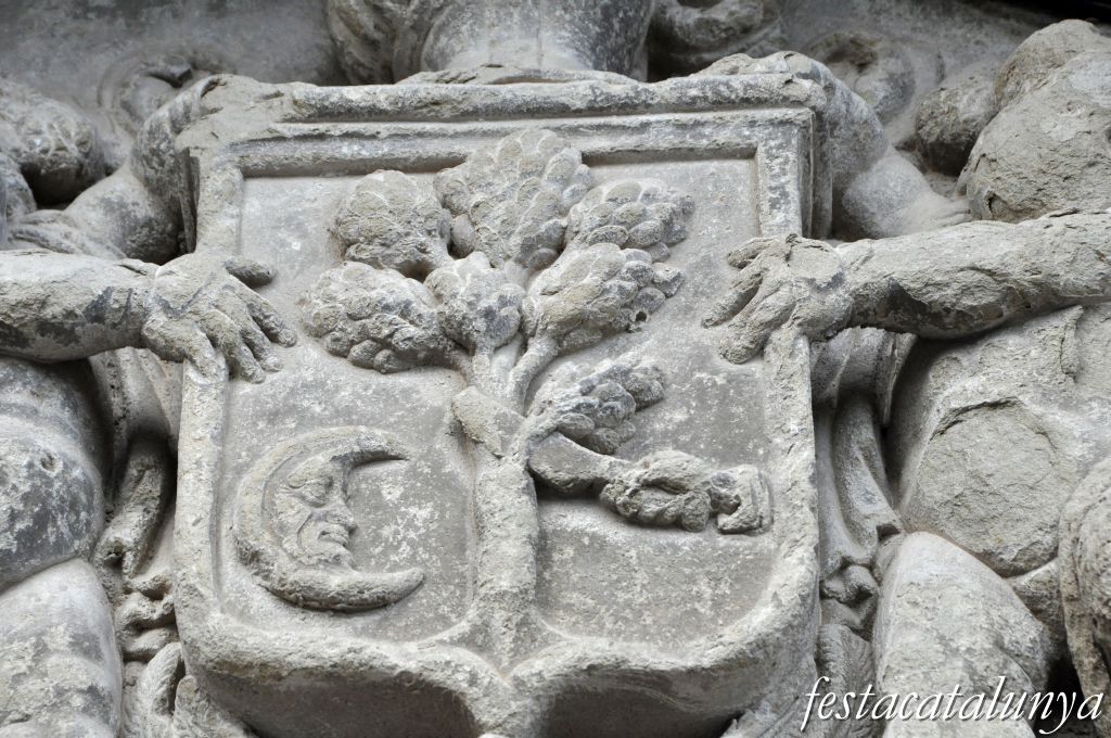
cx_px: 556
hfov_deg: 12.2
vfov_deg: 8.1
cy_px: 369
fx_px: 5178
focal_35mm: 168
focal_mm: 112
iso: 1000
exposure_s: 1/320
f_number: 9
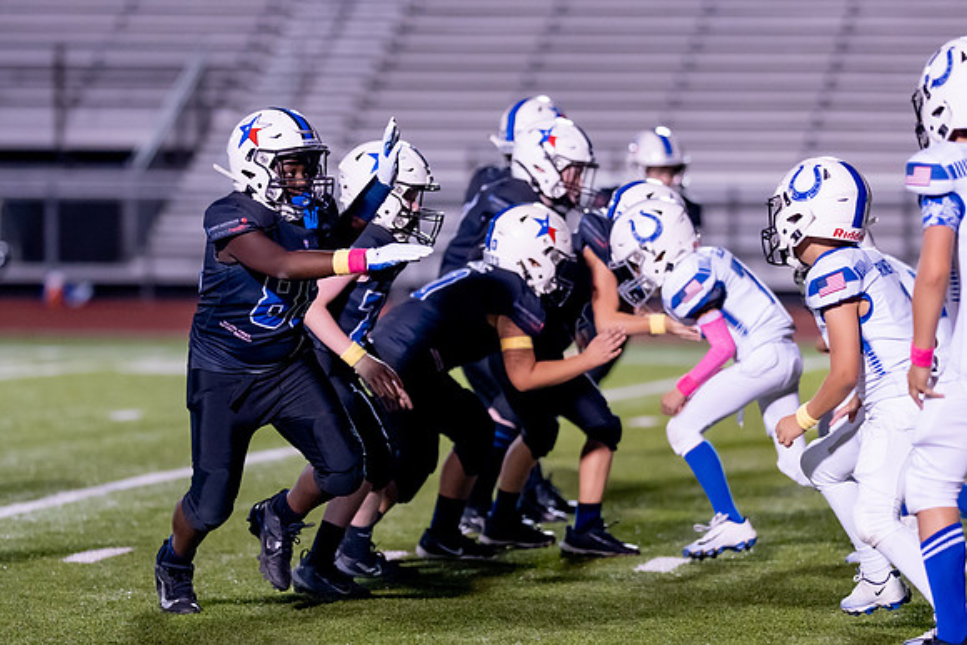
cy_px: 321
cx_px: 478
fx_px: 6482
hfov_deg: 8.5
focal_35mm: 241
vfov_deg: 5.7
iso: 1600
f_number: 1.8
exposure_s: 1/1000
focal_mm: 135
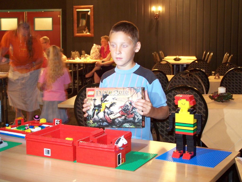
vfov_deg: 22.9
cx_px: 121
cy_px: 91
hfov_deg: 30.3
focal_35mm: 64
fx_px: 447
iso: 140
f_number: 3.2
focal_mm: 10.7
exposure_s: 1/2
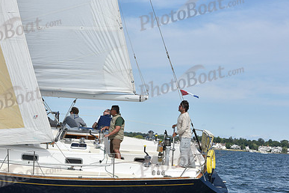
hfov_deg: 19.4
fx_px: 843
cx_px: 101
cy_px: 130
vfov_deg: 13.0
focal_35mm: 105
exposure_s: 1/1000
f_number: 10
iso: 320
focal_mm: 70
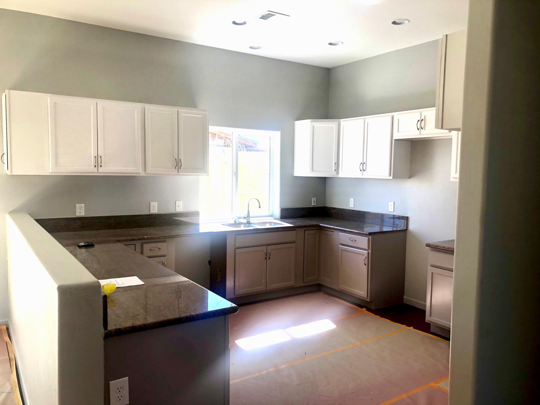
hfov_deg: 63.4
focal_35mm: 28
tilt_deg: -3.2
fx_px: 437
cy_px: 202
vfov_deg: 49.7
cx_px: 270
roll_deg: +0.6
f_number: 1.8
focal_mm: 4
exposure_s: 1/120
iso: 32
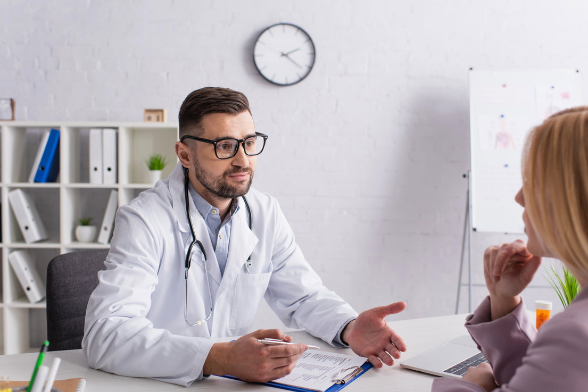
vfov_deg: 35.1
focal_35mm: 38
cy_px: 197
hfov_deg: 50.7
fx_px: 621
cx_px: 298
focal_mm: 35
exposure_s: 1/200
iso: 100
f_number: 4
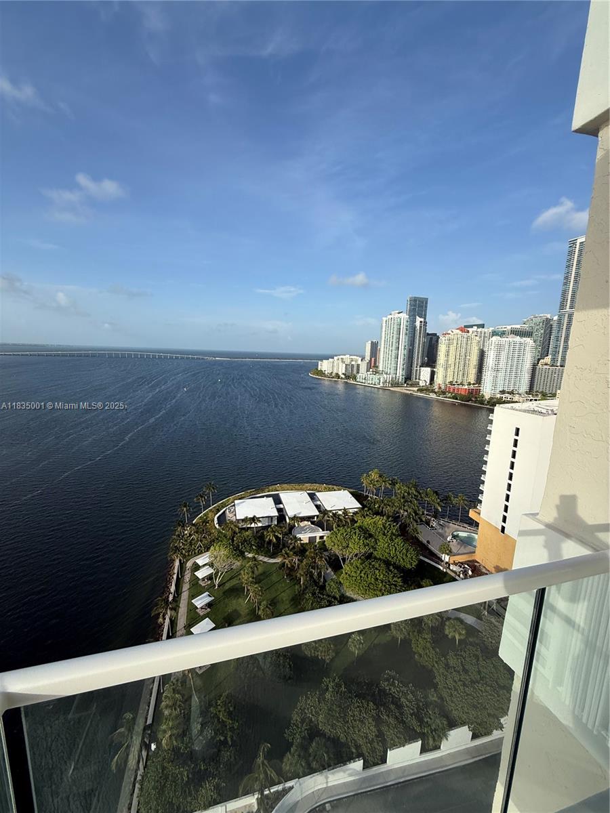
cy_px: 406
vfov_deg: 102.1
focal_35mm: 14
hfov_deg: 85.7
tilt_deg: -6.0
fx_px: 329
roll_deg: -3.7
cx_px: 305
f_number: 2.2
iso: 50
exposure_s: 1/1901
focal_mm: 2.22
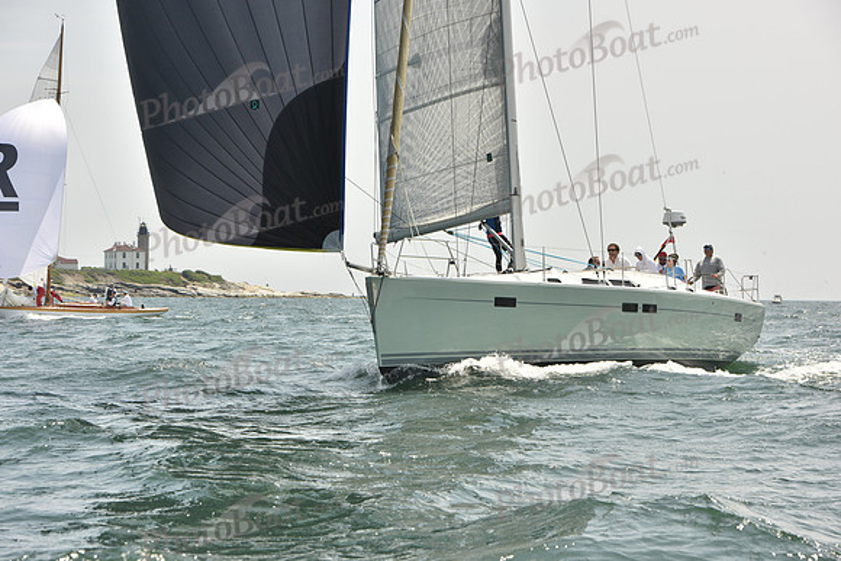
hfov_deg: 20.8
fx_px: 2290
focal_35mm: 98
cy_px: 280
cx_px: 420
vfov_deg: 14.0
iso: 400
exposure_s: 1/1600
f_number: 8
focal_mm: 98
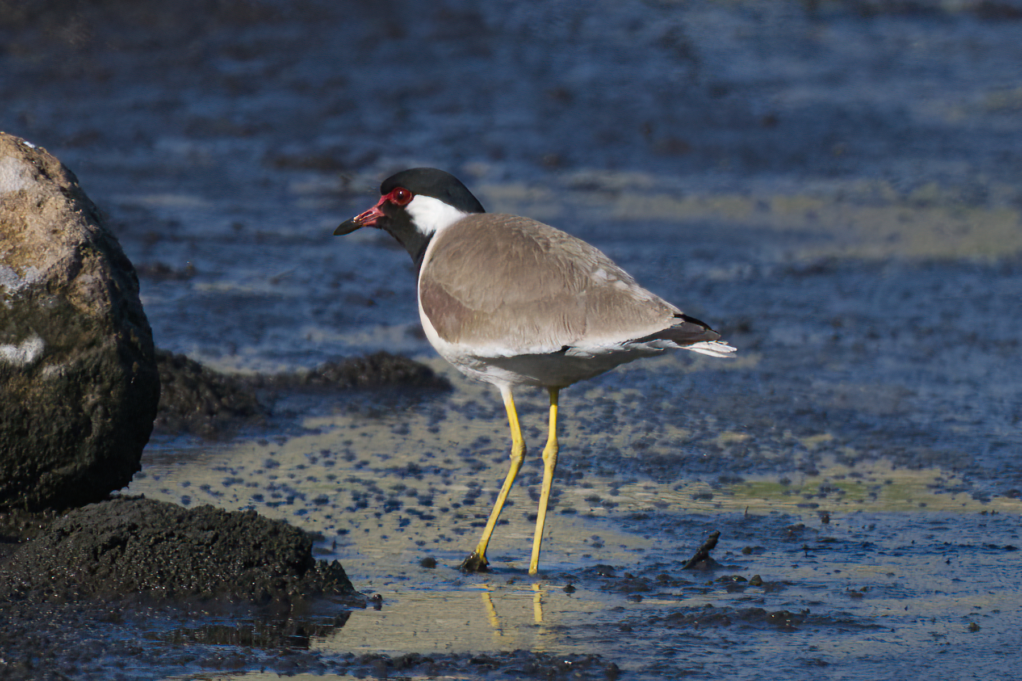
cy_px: 340
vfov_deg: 1.6
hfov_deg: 2.5
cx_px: 511
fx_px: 23845
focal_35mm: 840
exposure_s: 1/4000
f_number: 9
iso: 1800
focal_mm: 840
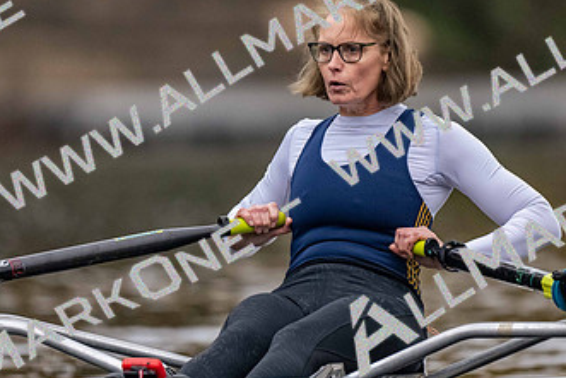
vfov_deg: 1.3
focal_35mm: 1052
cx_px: 203
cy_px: 215
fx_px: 16546
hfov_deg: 2.0
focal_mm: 600
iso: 4500
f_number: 4
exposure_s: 1/2500
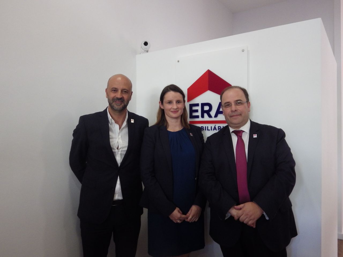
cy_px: 128
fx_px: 268
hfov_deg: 65.3
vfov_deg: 51.4
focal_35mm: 27
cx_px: 172
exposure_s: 1/50
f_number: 3.2
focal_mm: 4.9
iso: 320
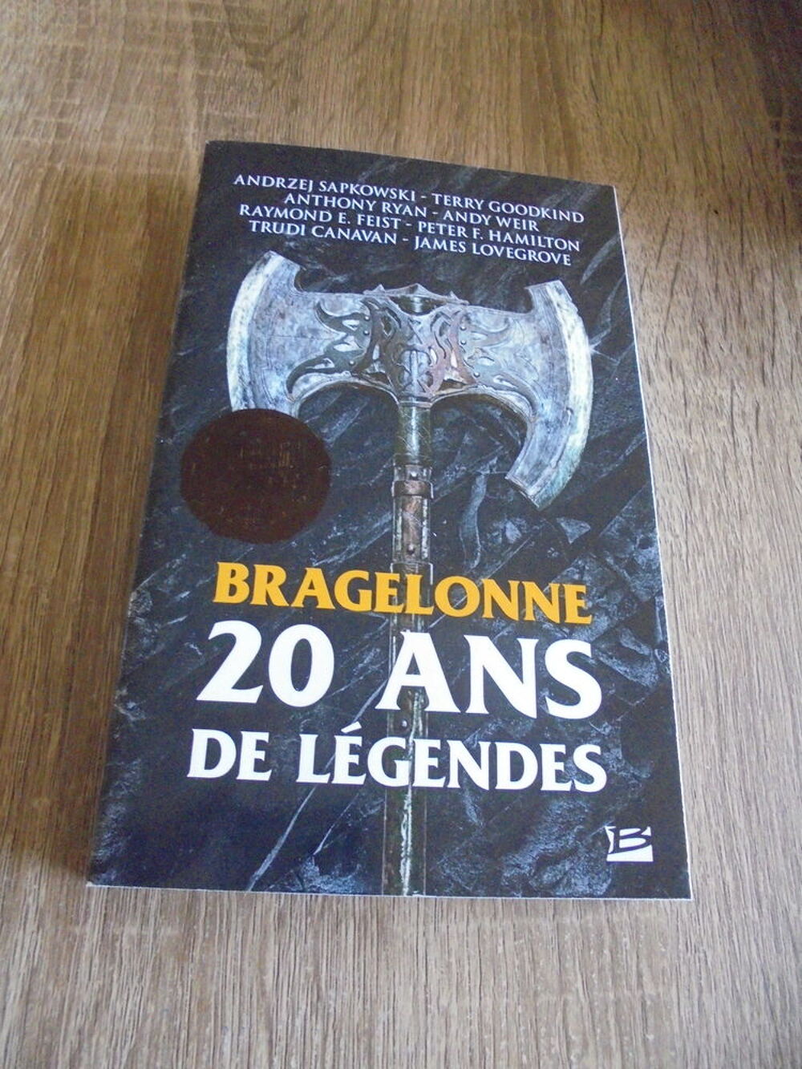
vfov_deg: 67.3
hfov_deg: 53.1
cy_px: 534
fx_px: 803
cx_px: 401
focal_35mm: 26
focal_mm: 4.6
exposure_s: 1/40
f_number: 3.5
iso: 800
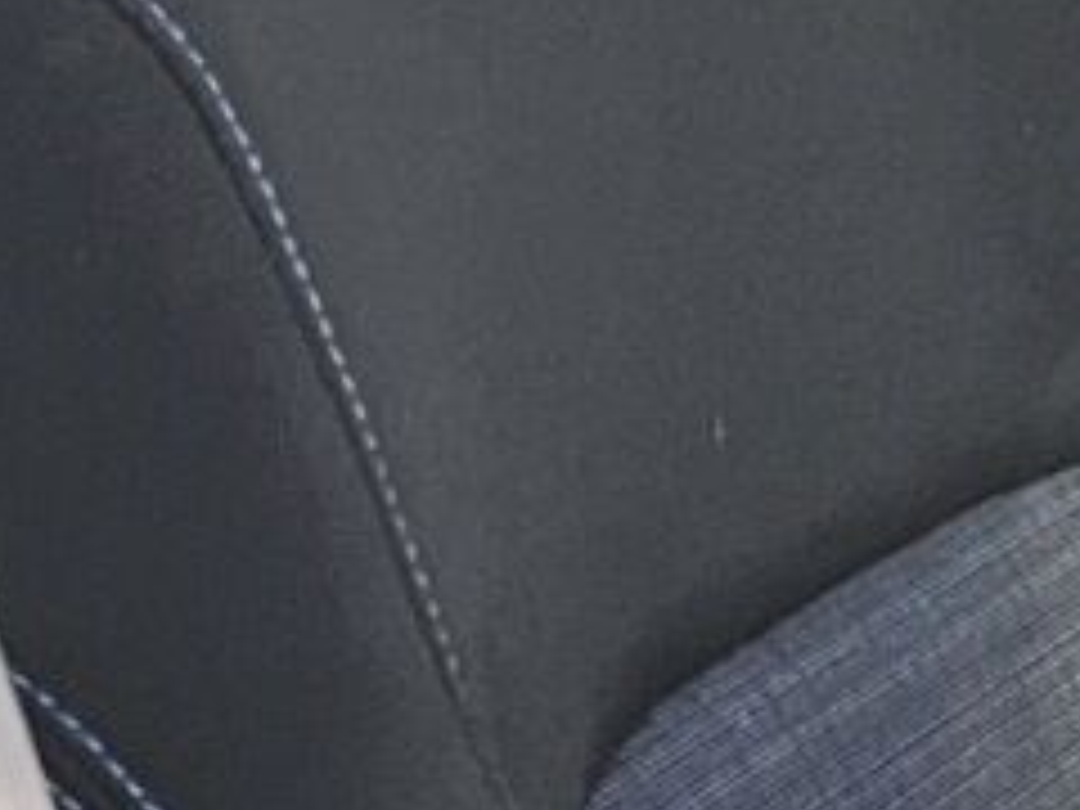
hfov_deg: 9.3
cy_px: 1030
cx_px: 2806
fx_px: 5772
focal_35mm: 185
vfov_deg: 7.9
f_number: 1.6
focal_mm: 5.1
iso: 1000
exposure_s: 1/20
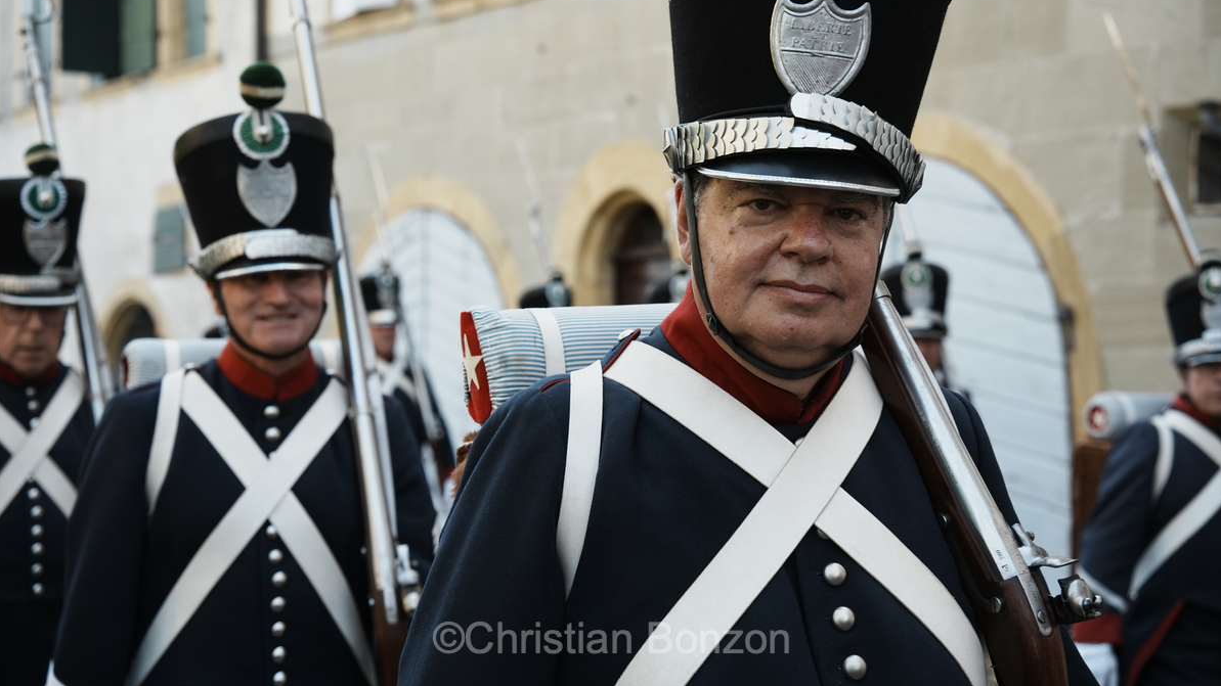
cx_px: 612
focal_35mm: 79
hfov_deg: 26.8
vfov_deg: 15.3
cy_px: 295
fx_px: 2561
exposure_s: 1/400
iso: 500
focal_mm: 75.1
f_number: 5.6
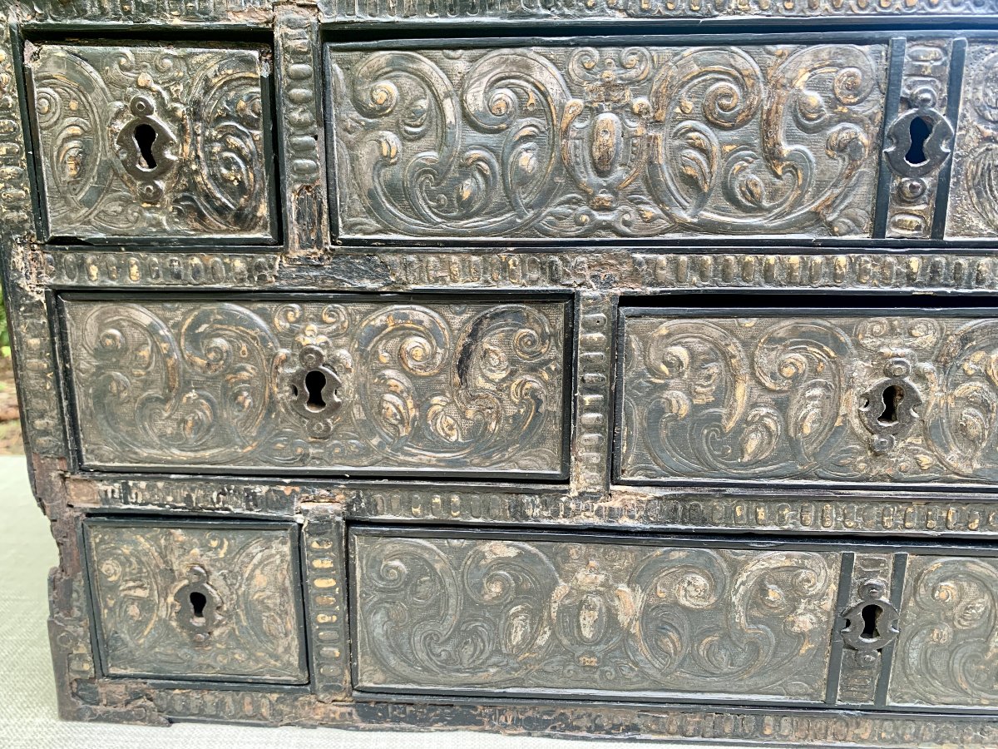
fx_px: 750
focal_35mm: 26
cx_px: 499
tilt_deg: -13.4
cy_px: 374
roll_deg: +0.5
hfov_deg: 67.3
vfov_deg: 53.1
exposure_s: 1/102
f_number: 1.8
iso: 100
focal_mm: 4.25
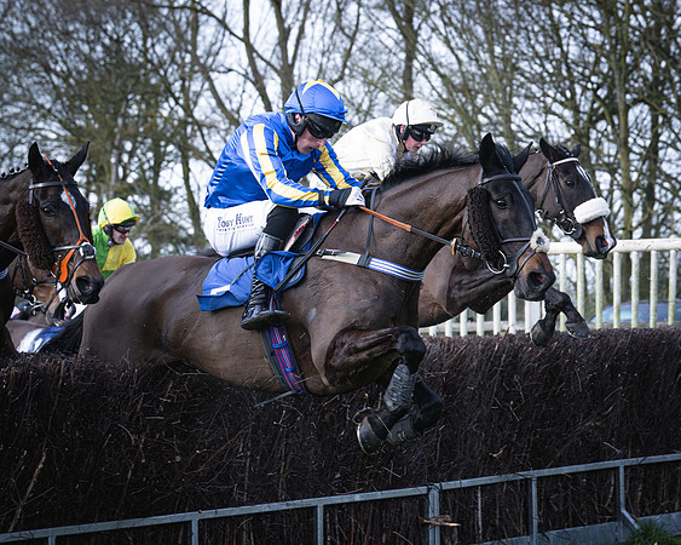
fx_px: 2384
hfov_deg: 16.3
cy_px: 272
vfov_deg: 13.0
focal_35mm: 118
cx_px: 363
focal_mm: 70
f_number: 4
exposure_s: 1/1000
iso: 400
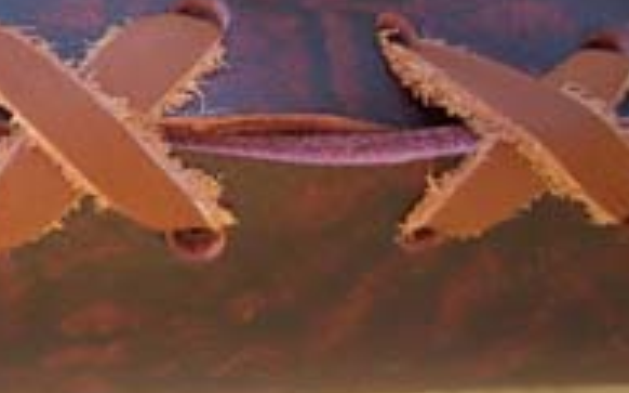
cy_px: 146
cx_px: 13
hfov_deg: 23.2
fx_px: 1473
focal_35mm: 86
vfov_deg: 15.1
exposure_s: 1/160
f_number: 2.6
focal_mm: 5.8
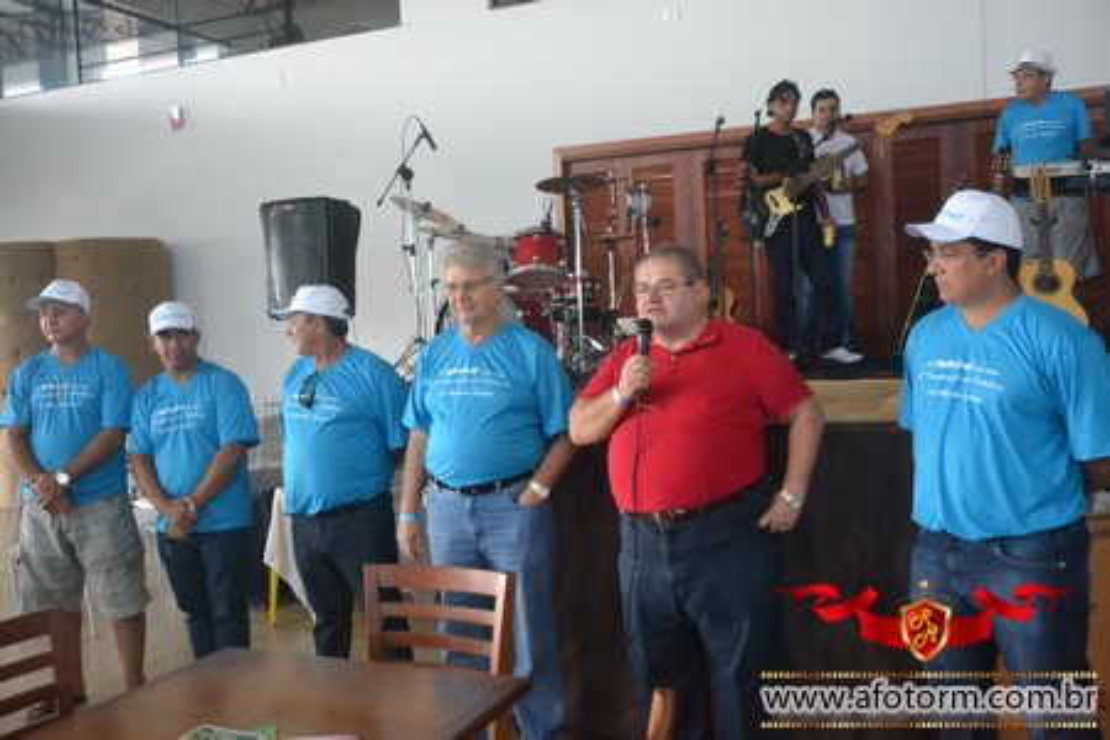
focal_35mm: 33
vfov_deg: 40.0
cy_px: 370
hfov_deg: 57.2
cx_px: 555
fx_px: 1017
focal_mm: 22
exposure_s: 1/60
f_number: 3.8
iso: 3200
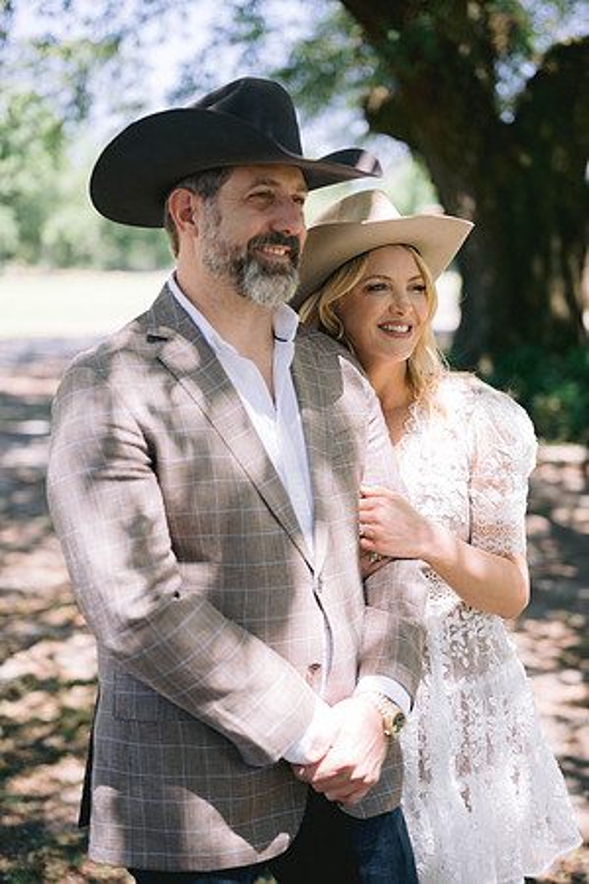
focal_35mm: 50
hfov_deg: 27.0
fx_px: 1227
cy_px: 442
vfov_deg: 39.6
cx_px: 294
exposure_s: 1/2000
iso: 400
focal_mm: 50
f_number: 2.2
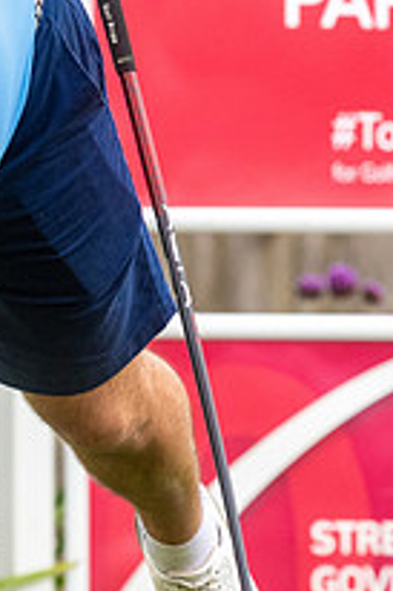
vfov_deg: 1.6
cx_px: -402
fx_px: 20813
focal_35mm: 1269
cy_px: 468
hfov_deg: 1.1
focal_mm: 300
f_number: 6.3
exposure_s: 1/500
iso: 640
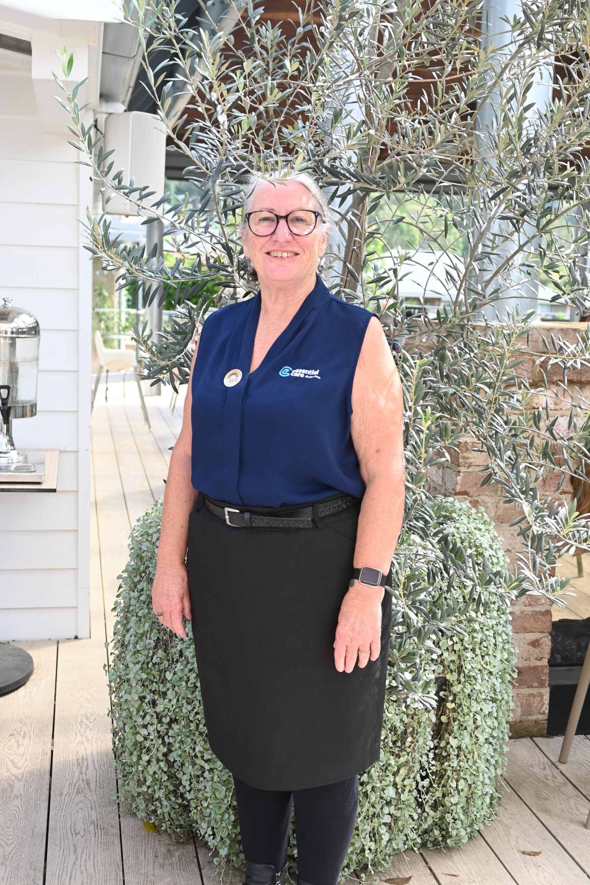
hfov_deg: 31.9
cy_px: 442
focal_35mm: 42
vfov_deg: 46.4
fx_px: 1032
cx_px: 295
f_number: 4
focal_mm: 28
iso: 220
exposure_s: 1/250
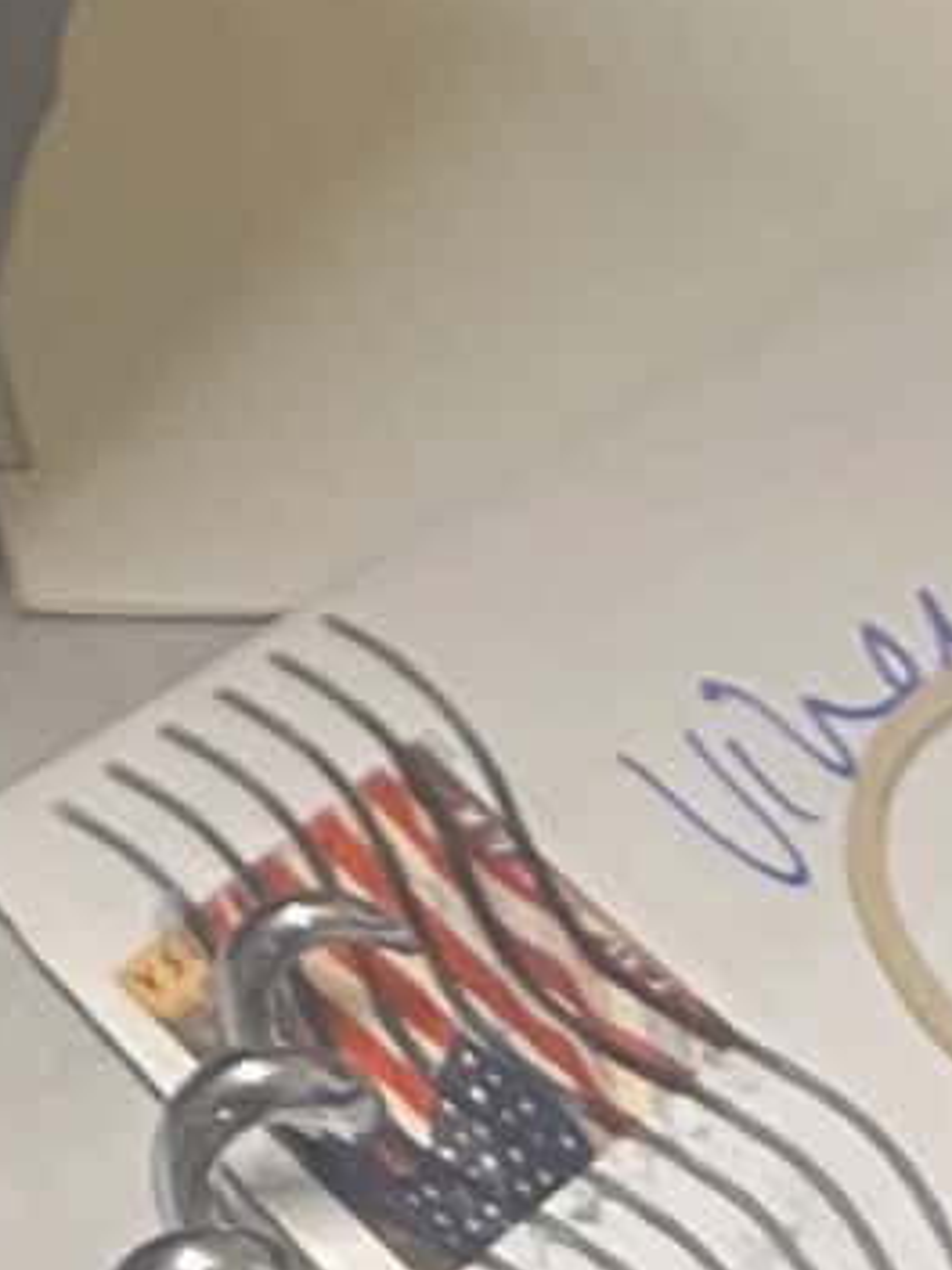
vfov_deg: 8.2
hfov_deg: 7.2
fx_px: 6930
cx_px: -1662
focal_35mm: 189
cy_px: -3023
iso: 320
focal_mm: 5.7
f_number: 1.5
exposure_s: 1/60
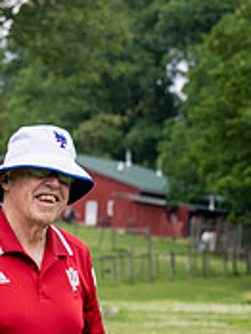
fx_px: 2556
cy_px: 221
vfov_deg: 7.5
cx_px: -57
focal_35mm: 265
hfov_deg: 5.6
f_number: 4.5
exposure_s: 1/800
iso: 125
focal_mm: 50
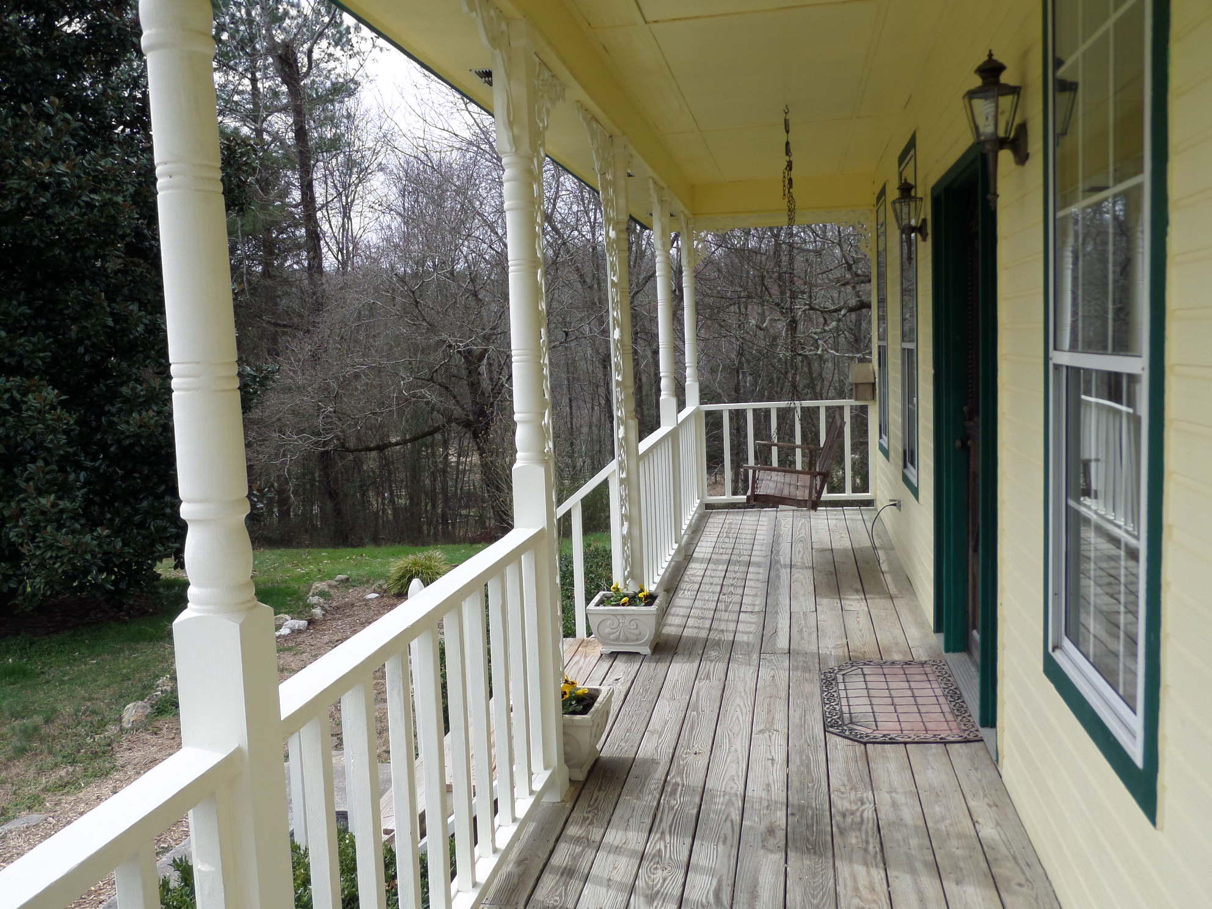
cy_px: 454
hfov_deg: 56.8
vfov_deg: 44.2
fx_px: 1120
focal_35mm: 32
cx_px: 606
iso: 100
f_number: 3.4
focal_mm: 5.3
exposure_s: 1/500
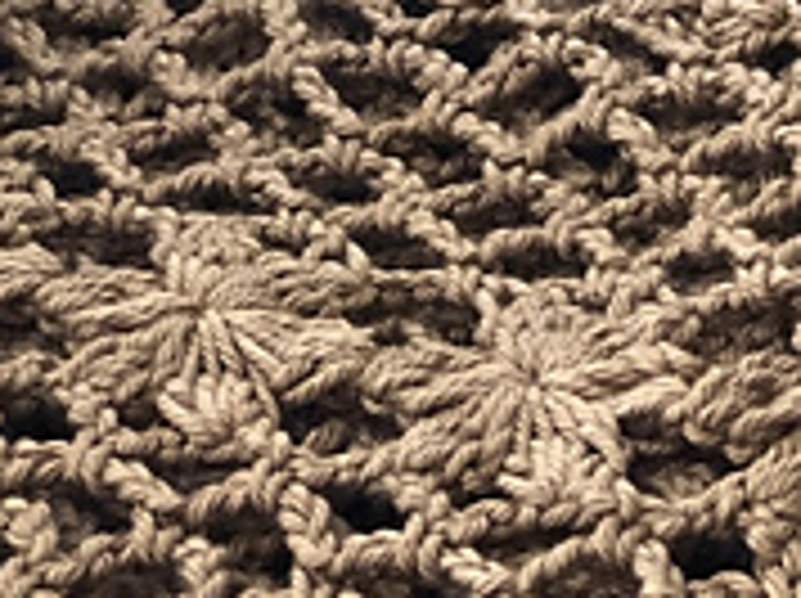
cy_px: 153
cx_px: 1098
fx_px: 4737
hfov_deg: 9.5
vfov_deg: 7.2
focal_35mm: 205
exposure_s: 1/30
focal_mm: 6.6
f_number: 2.8
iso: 500
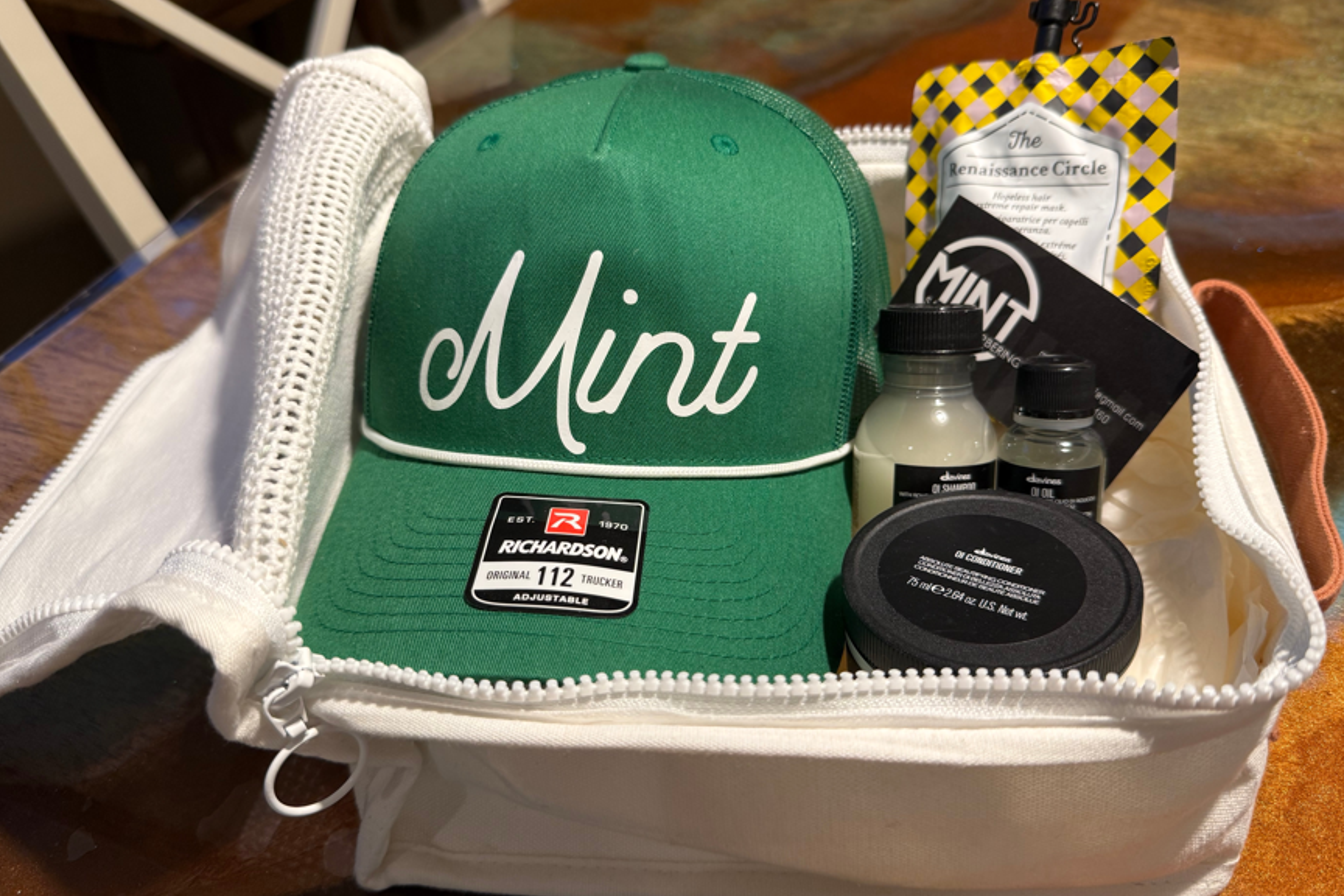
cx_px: 686
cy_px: 450
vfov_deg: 49.6
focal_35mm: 26
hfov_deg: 69.4
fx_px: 971
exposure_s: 1/60
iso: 160
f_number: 1.78
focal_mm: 6.76
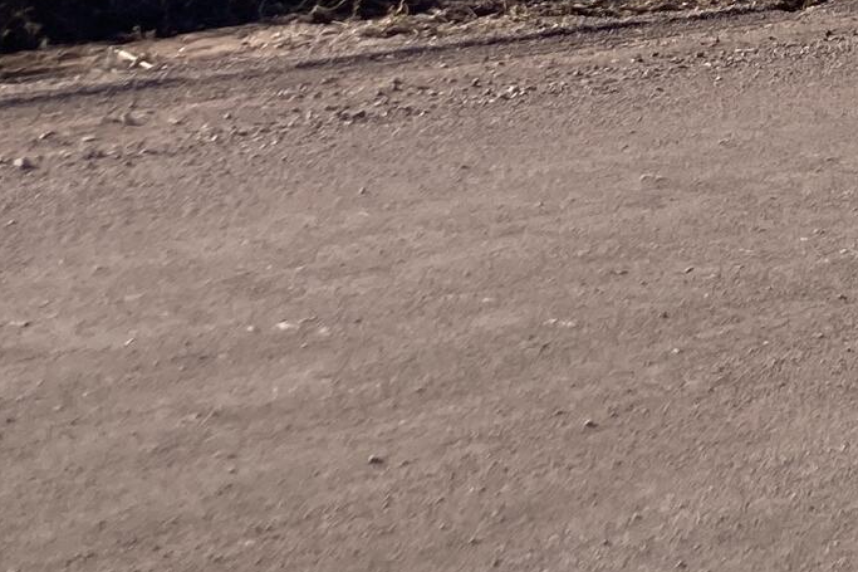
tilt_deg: -3.2
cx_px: 1398
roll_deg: -6.7
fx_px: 3050
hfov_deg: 14.6
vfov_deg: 10.3
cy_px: -309
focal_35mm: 128
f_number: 1.8
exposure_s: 1/2114
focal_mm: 3.99
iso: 20
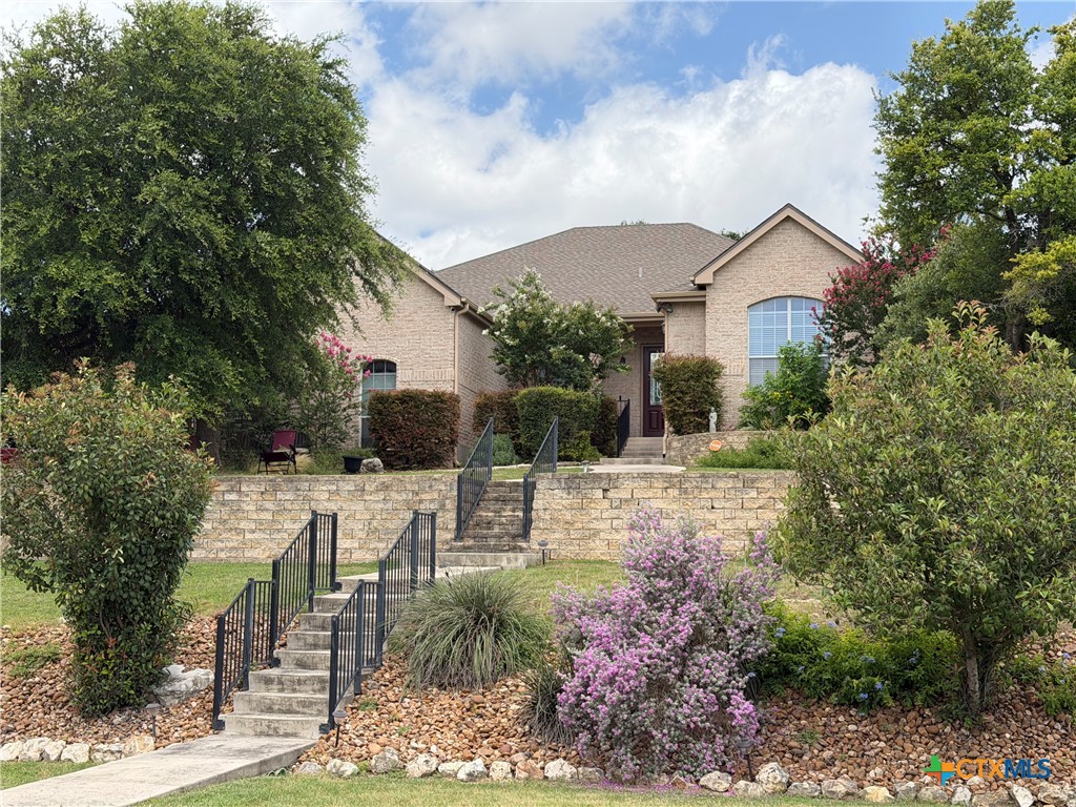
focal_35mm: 48
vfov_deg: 30.3
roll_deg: -0.2
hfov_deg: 39.7
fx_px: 1492
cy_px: 404
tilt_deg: +6.8
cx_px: 538
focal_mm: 6.76
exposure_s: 1/3378
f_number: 1.78
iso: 80
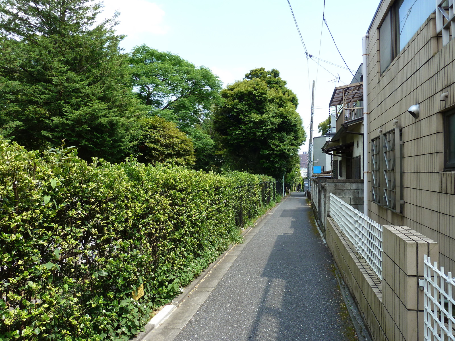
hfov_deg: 69.4
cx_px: 228
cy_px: 170
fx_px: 329
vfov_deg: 54.9
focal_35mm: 25
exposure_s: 1/200
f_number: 4
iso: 80
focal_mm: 4.1
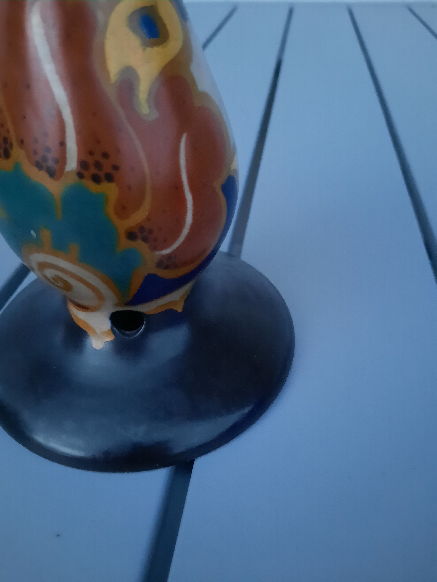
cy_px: 291
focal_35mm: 25
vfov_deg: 69.4
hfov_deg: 54.9
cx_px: 218
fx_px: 421
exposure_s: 1/17
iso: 1250
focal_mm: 4.6
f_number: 2
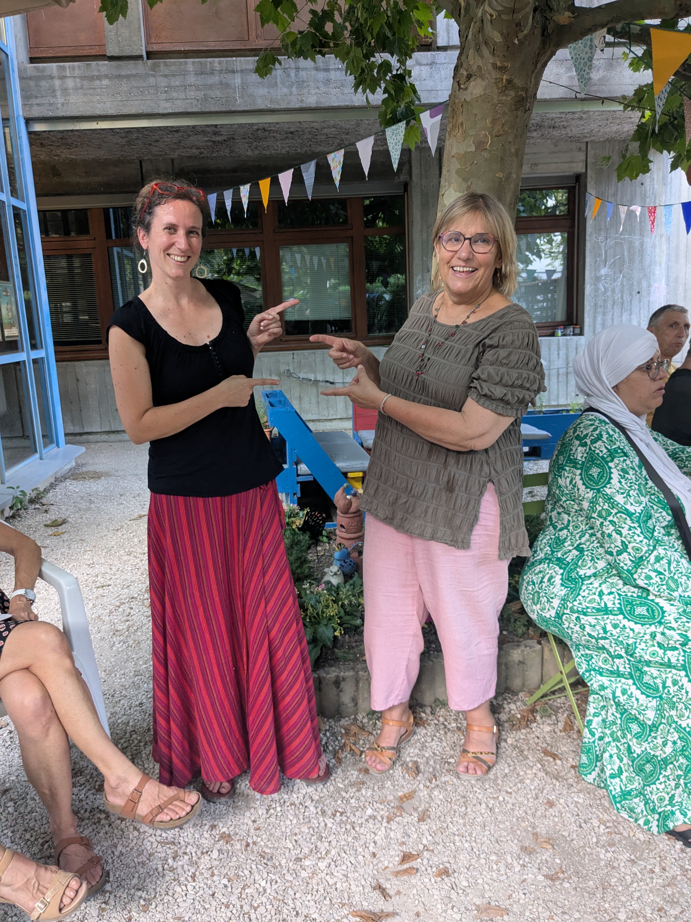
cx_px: 346
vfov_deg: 65.3
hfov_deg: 51.4
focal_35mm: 27
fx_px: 719
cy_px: 461
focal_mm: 4.38
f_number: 1.73
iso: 301
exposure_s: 1/99.9
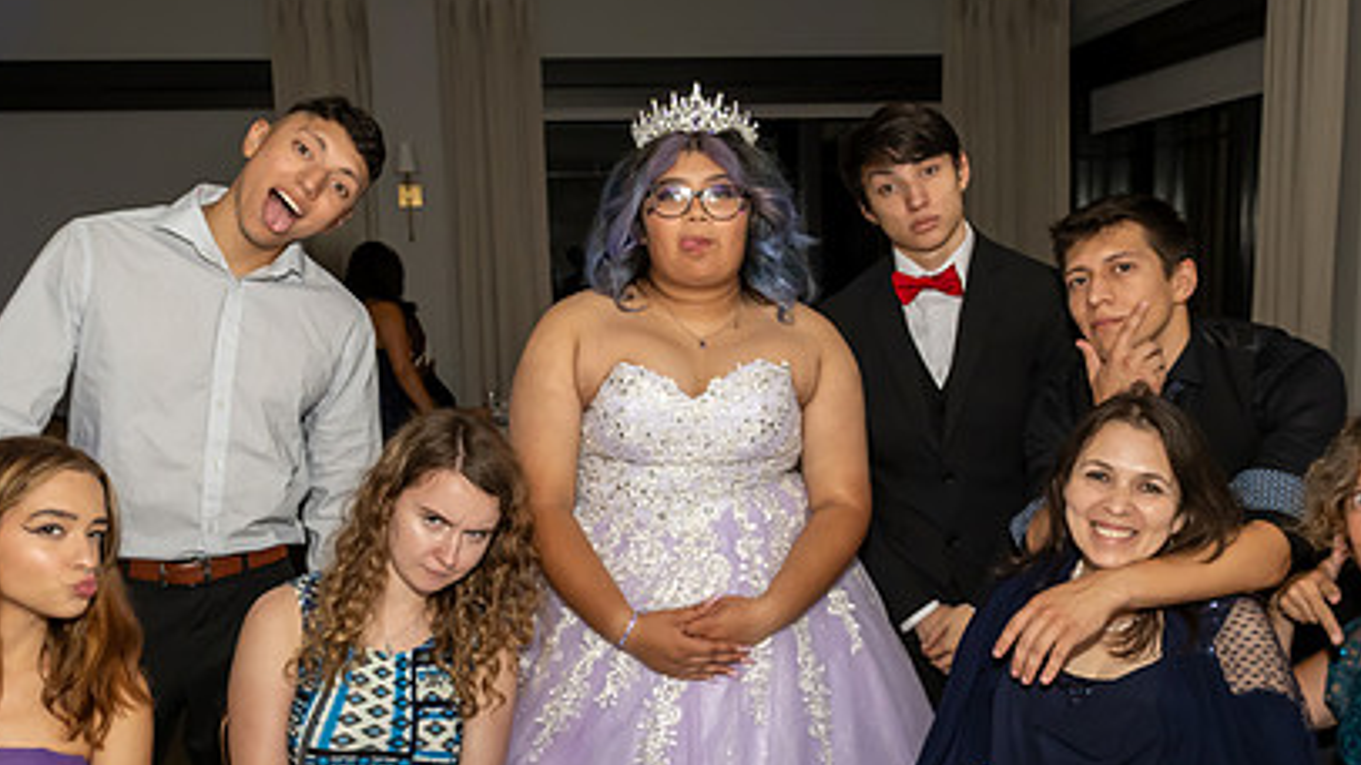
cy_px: 486
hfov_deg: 52.8
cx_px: 719
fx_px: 1371
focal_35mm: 38
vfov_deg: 31.0
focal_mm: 17
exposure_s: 1/250
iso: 1000
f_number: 7.1
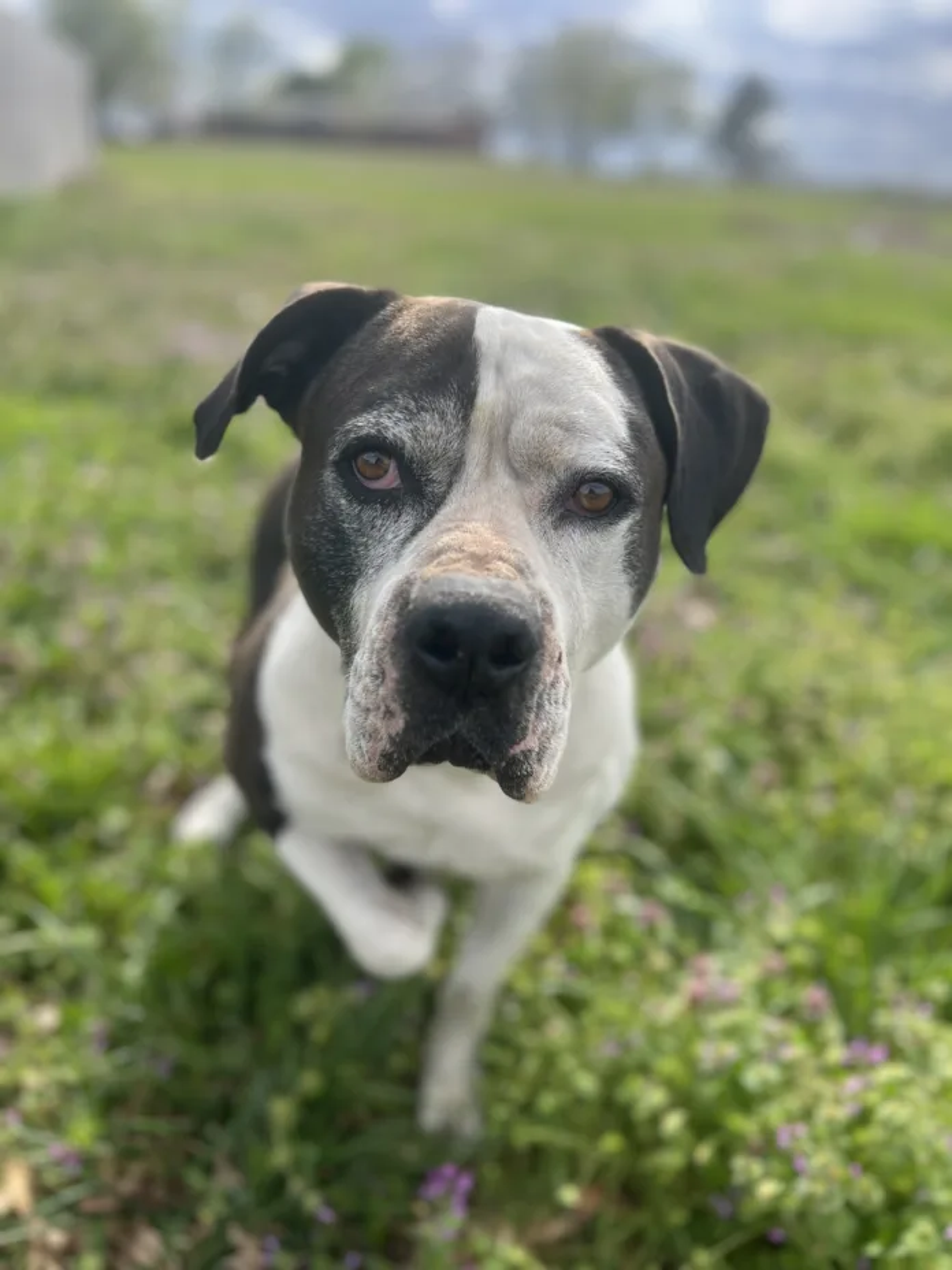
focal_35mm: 26
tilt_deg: -24.3
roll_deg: -4.5
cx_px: 476
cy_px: 635
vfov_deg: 67.3
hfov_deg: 53.1
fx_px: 953
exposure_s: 1/1972
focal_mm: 5.7
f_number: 1.5
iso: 50
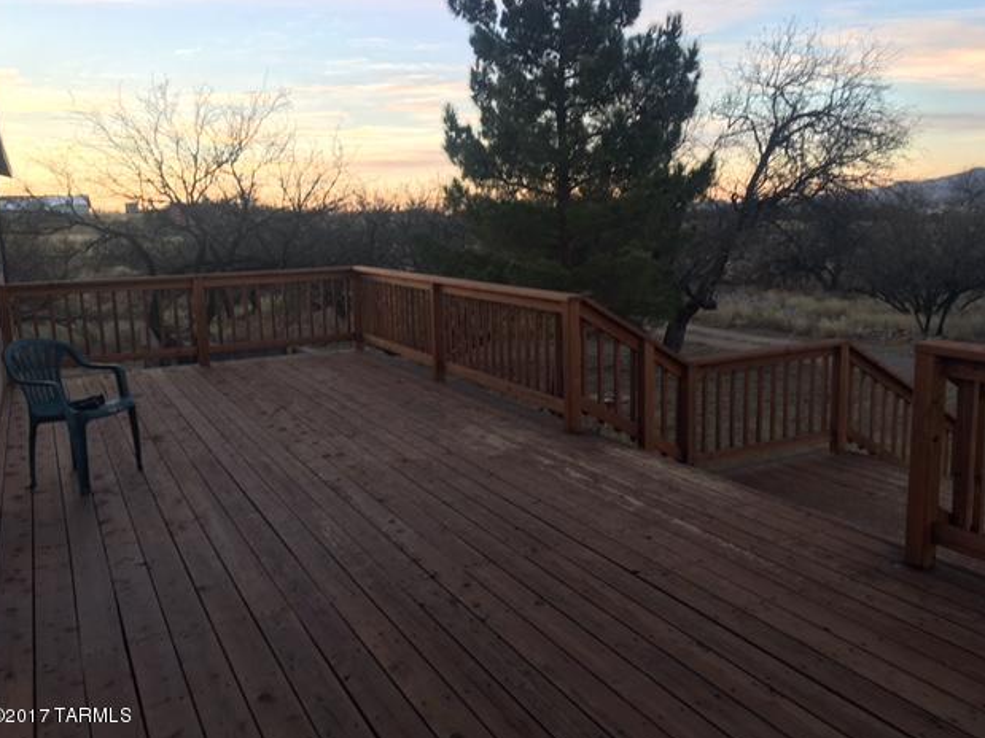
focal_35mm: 30
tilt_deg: -9.1
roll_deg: +1.6
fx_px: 853
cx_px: 490
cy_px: 366
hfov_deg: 60.0
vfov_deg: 46.8
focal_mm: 4.15
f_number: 2.2
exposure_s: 1/40
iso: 25
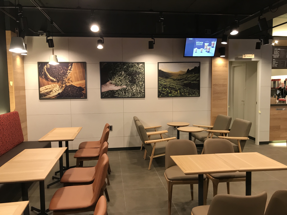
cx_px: 144
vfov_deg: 49.7
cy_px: 108
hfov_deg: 63.4
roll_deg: +0.3
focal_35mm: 28
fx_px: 232
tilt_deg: -4.6
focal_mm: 3.99
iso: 40
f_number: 1.8
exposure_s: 1/24
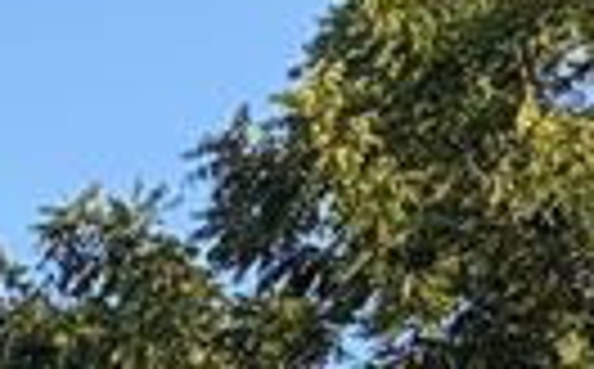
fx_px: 3458
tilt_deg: +3.4
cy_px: 1665
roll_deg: +2.8
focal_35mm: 214
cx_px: -1552
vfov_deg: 5.2
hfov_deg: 7.7
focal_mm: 5.96
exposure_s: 1/1587
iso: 50
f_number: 1.6
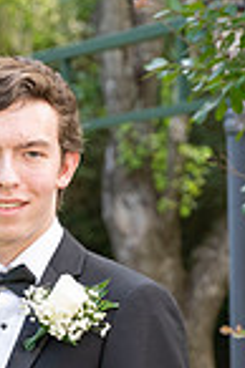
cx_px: 30
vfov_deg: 8.0
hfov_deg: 5.3
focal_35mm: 256
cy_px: 434
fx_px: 2619
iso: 500
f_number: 5
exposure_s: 1/200
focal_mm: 83
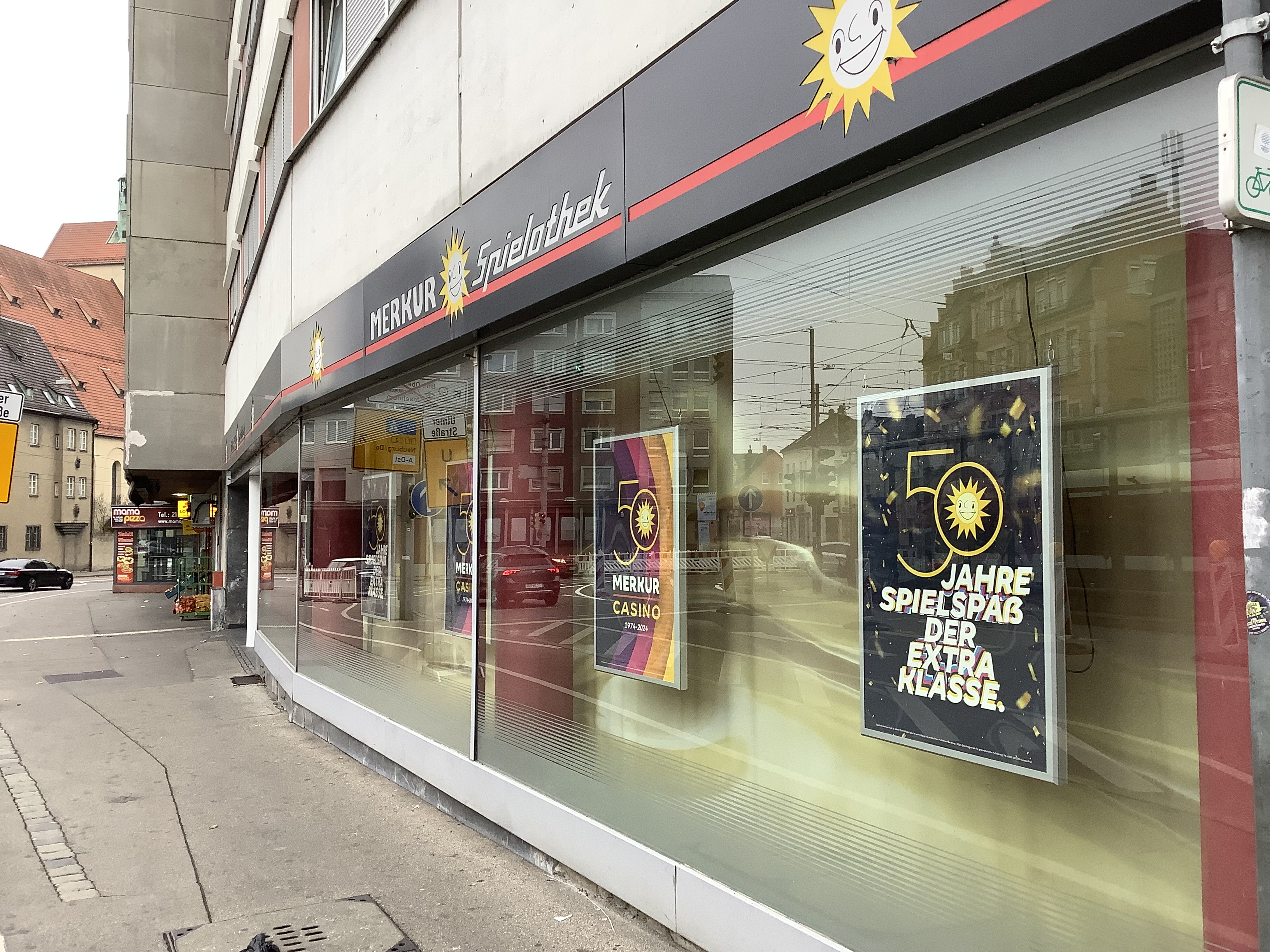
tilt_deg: +1.8
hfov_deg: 58.4
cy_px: 476
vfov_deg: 45.4
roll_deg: +0.0
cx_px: 635
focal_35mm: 31
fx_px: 1137
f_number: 2.4
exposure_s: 1/100
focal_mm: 3.3
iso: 64
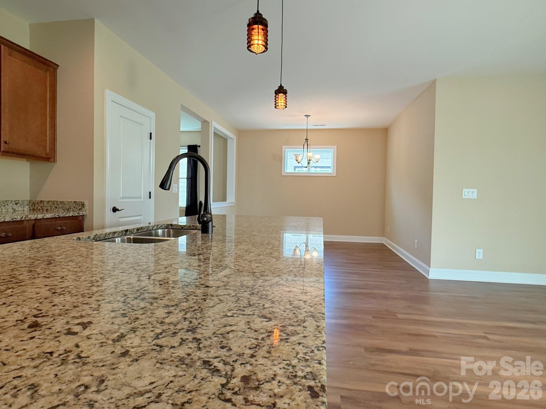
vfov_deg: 85.7
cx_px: 273
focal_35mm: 14
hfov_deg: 102.1
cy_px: 204
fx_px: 221
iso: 200
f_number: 2.2
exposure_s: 1/120
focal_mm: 2.22
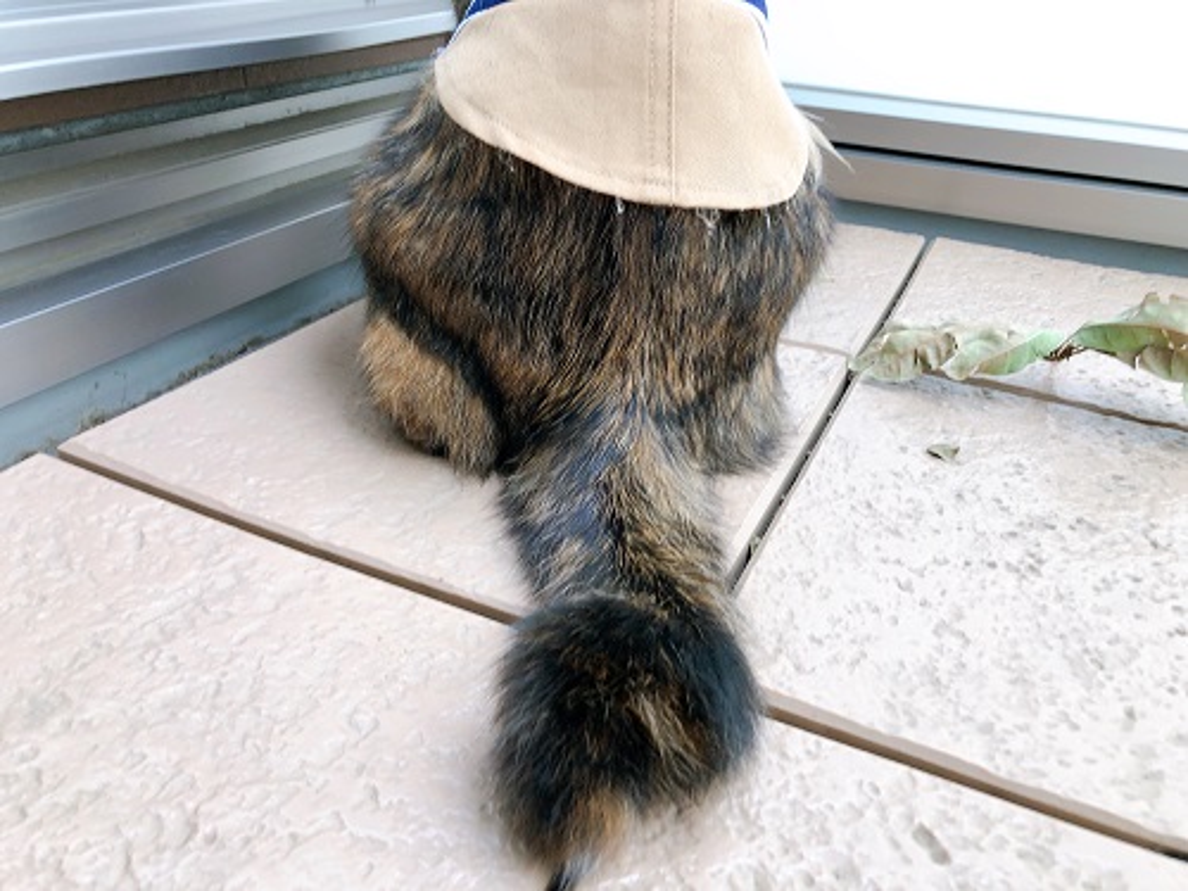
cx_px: 594
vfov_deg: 49.7
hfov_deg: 63.4
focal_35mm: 28
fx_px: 961
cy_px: 446
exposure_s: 1/60
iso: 32
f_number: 1.8
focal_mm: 3.99
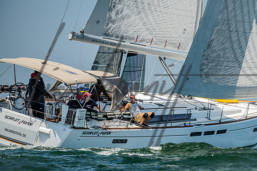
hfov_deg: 6.3
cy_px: 103
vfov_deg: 4.2
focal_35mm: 328
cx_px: 175
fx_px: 2340
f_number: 5.6
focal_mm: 240
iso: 320
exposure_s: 1/640
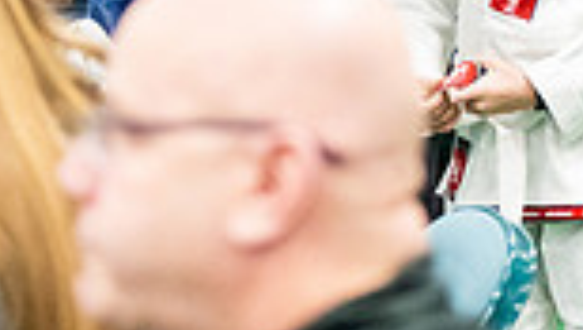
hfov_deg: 7.7
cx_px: 780
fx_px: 4271
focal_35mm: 276
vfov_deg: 4.4
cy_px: -97
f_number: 2.8
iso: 6400
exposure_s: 1/500
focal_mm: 70
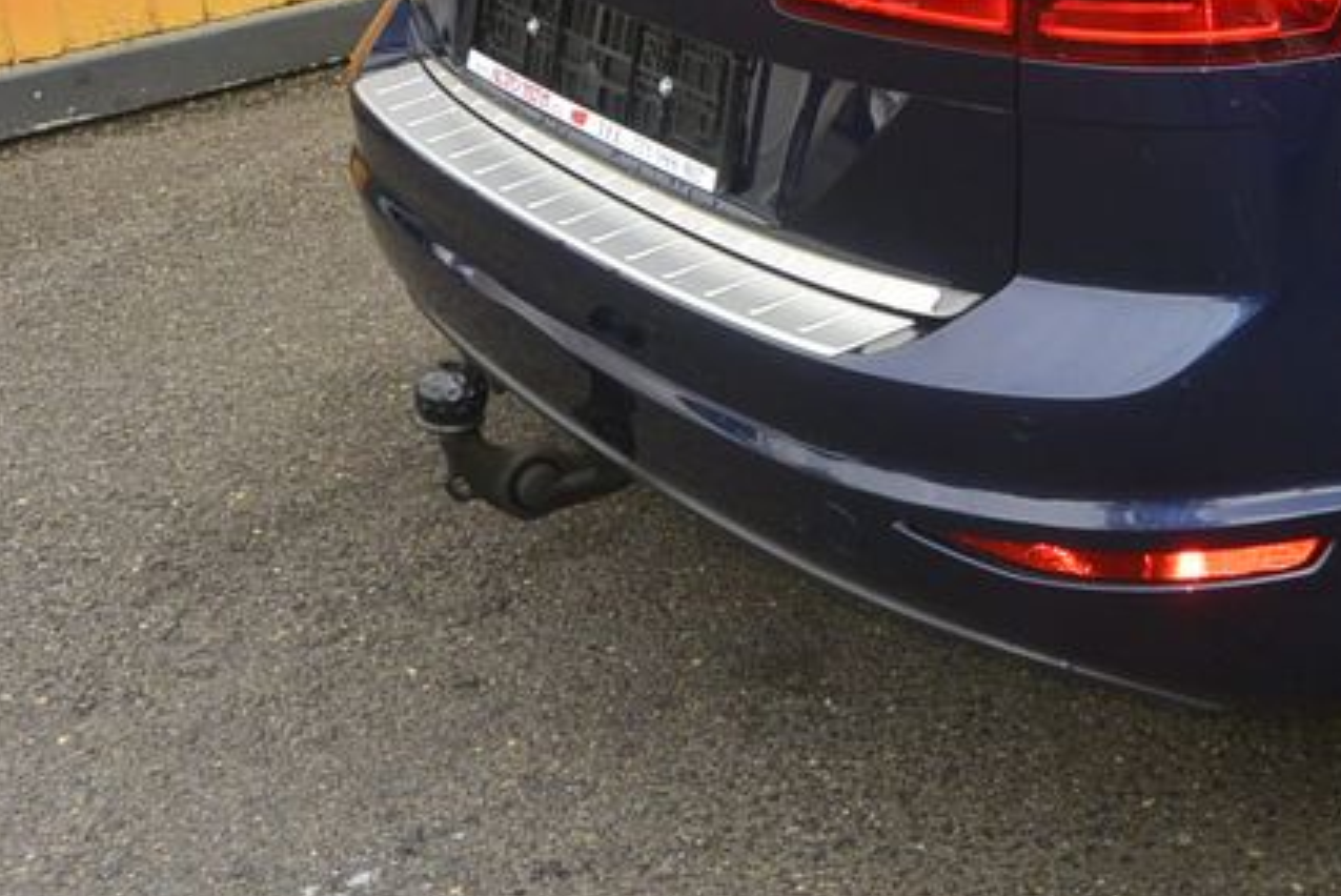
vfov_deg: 20.2
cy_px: -46
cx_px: 1483
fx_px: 2423
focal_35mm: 65
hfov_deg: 28.1
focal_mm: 10
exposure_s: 1/250
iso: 160
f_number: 6.3
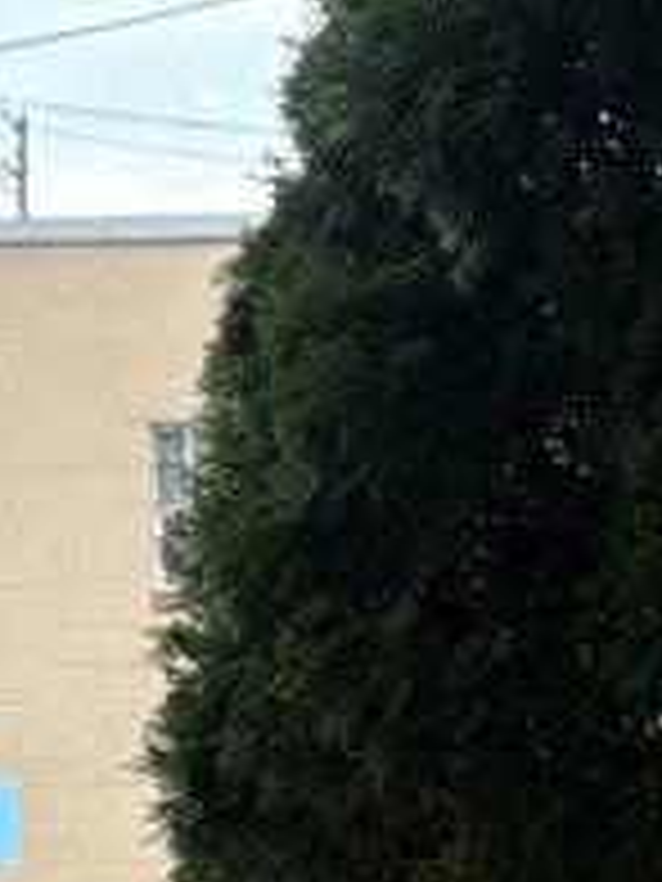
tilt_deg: -8.2
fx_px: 3468
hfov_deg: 10.9
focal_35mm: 136
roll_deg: +0.8
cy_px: 1292
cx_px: 275
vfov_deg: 13.7
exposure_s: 1/241
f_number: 1.6
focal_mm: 5.96
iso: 40
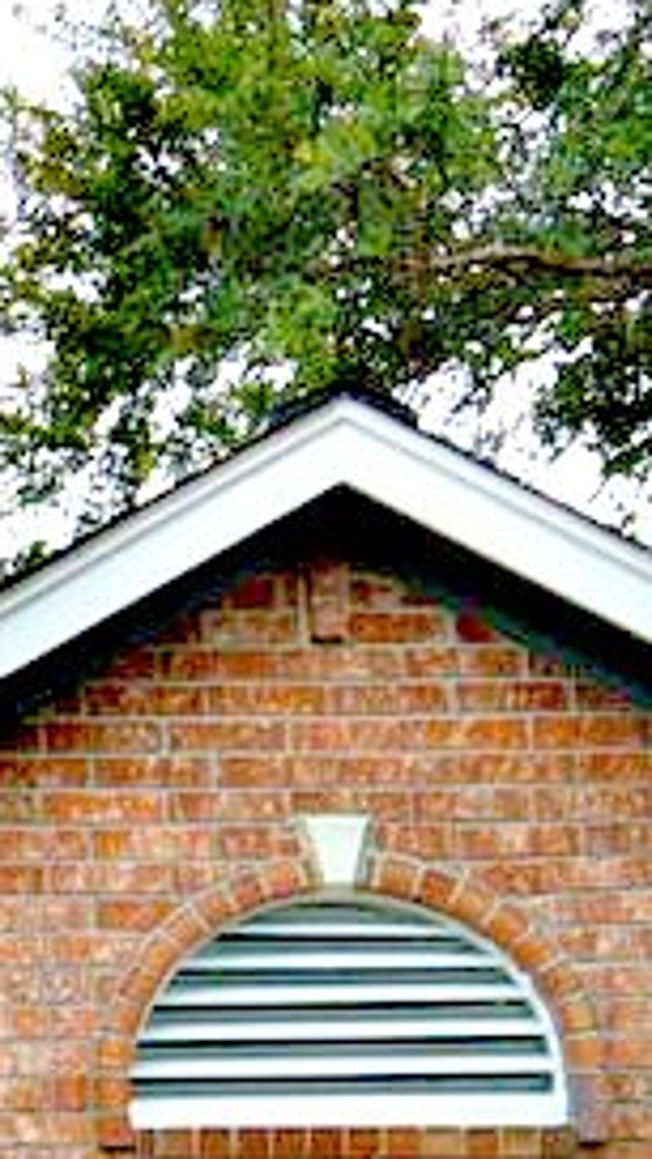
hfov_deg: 7.8
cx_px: -1006
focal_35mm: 142
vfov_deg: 14.6
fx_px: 4364
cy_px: 1430
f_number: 8
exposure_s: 1/250
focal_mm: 18
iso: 220
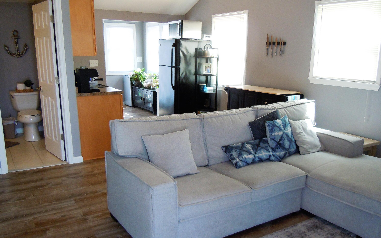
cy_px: 138
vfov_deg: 39.3
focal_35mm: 32
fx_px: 332
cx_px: 191
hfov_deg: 59.7
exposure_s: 1/60
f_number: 3.5
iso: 400
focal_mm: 5.4
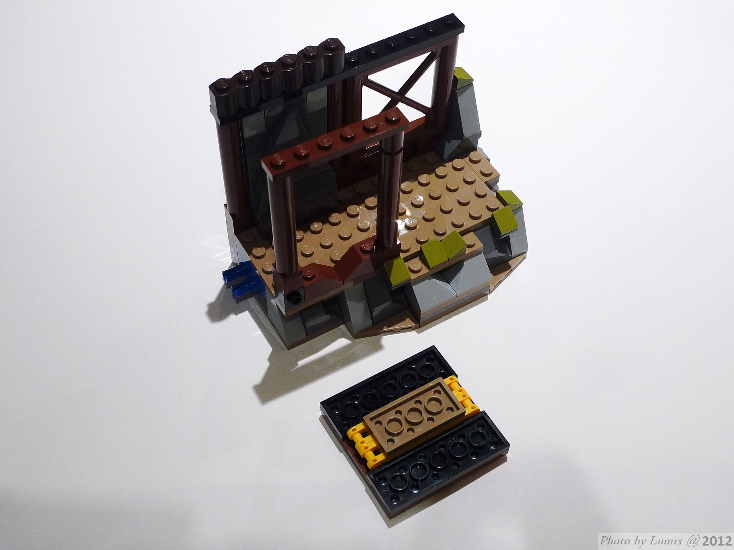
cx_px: 367
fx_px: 1018
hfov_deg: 39.7
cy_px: 275
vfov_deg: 30.3
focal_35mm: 48
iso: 200
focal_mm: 10.2
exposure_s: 1/25
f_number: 3.5
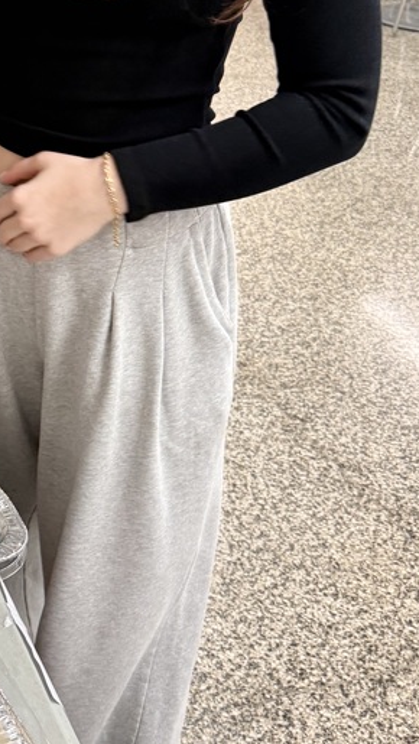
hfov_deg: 21.5
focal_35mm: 52
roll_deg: -0.6
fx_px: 1026
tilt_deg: -31.7
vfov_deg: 39.8
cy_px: 318
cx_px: -74
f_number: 1.78
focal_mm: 6.76
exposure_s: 1/60
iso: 160
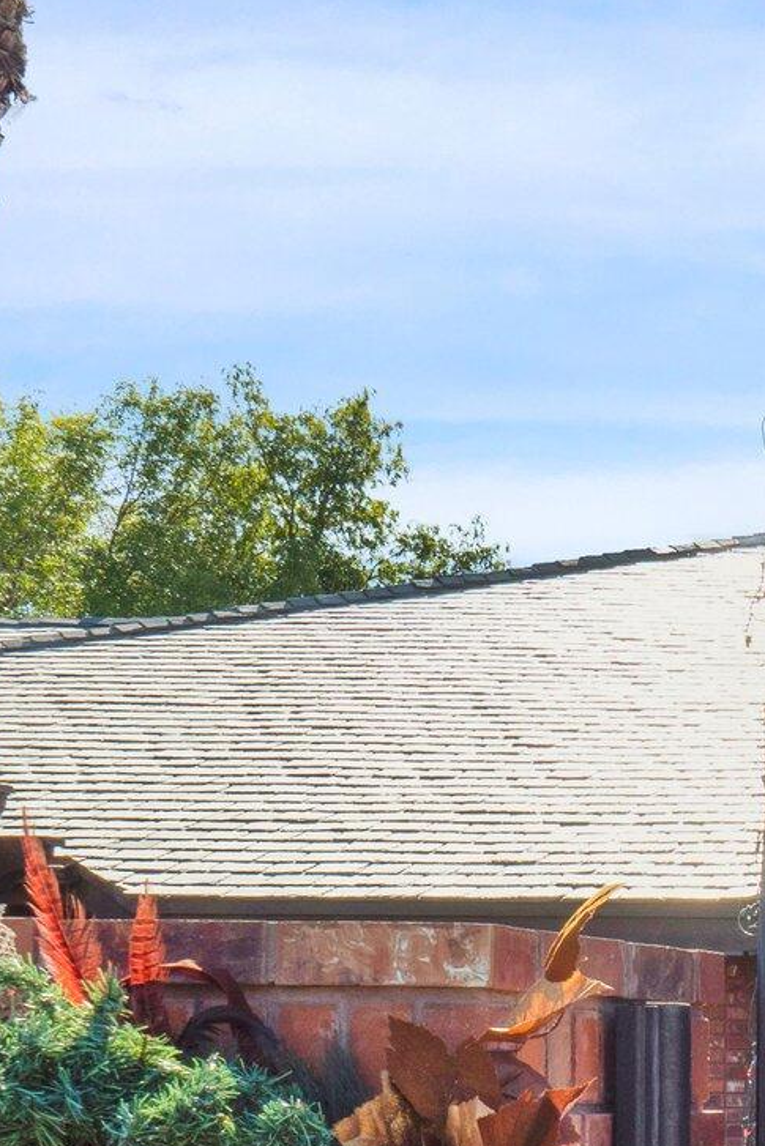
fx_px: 2612
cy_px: 1166
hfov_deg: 13.9
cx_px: 1576
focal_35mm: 82
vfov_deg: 23.6
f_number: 10
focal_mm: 14
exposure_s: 1/125
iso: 200
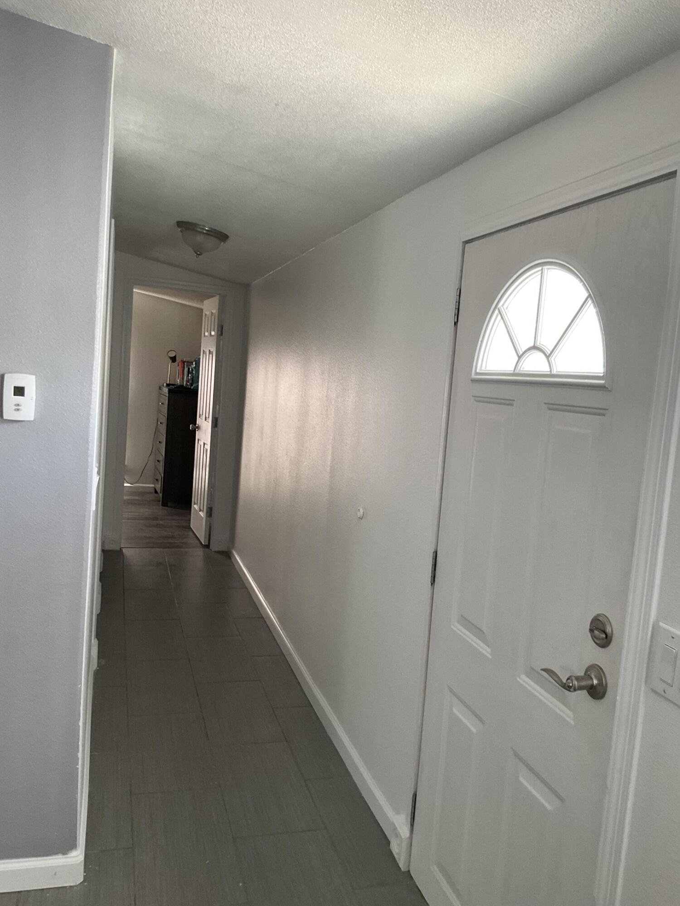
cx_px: 340
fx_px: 760
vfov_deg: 61.7
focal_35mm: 29
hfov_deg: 48.2
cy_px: 453
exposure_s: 1/60
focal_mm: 3
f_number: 1.8
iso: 125
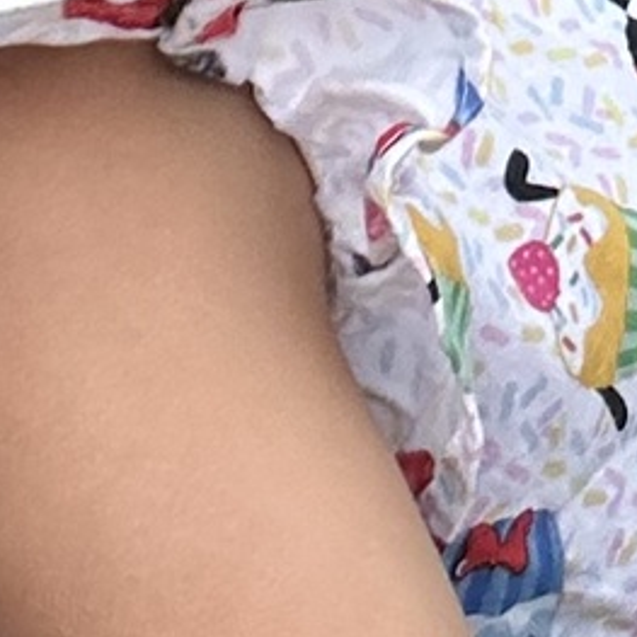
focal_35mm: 202
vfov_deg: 7.8
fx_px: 4206
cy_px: -1044
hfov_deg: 8.6
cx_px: 770
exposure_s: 1/563
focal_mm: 2.69
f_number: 1.9
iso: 25
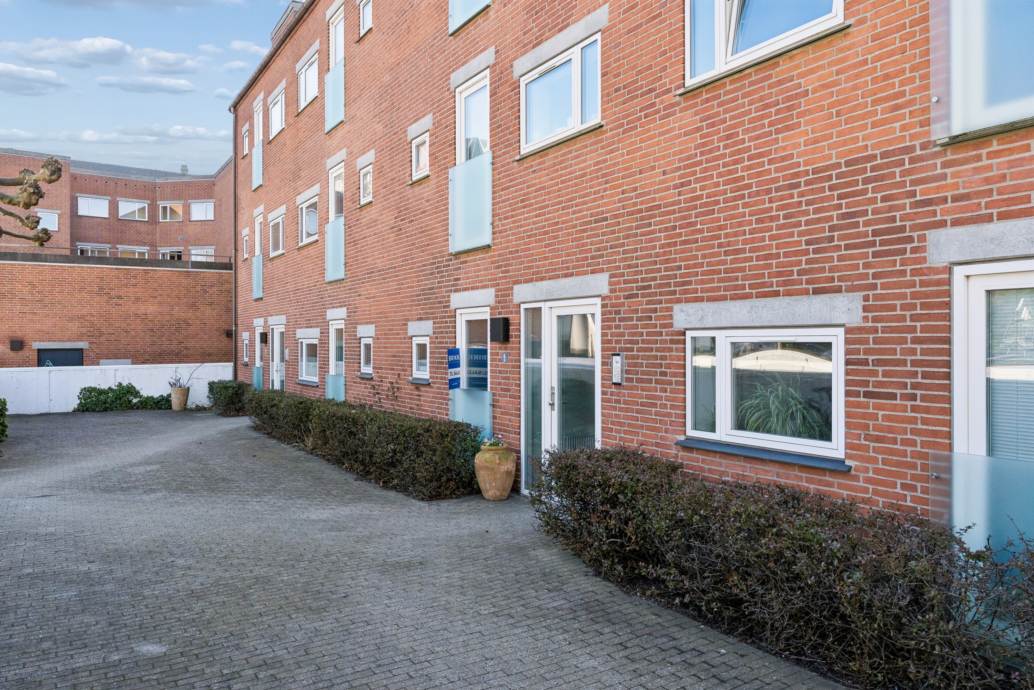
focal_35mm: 25
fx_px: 715
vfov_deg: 51.5
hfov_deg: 71.7
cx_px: 517
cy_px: 345
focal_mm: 16.6
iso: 400
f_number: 7.1
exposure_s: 1/400
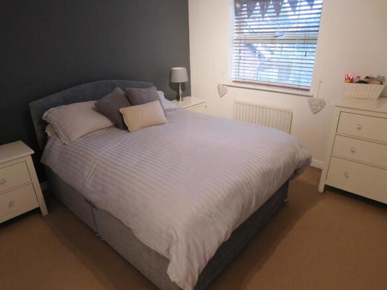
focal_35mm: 23
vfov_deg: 58.9
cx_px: 194
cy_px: 145
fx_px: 257
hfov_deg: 73.9
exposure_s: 1/25
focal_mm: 4
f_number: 3
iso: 400
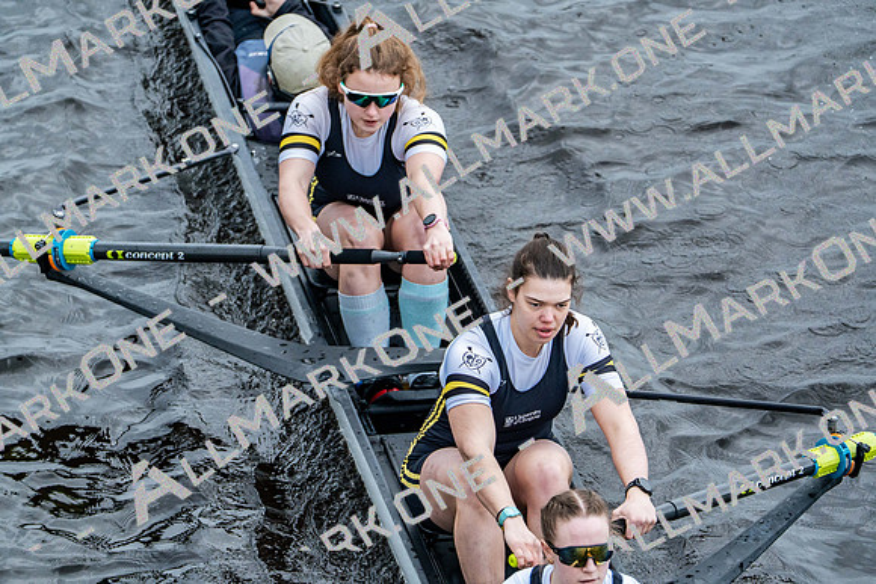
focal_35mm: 444
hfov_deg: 4.6
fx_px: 10806
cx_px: 438
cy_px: 292
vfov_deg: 3.1
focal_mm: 444
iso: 4000
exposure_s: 1/1000
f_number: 6.3
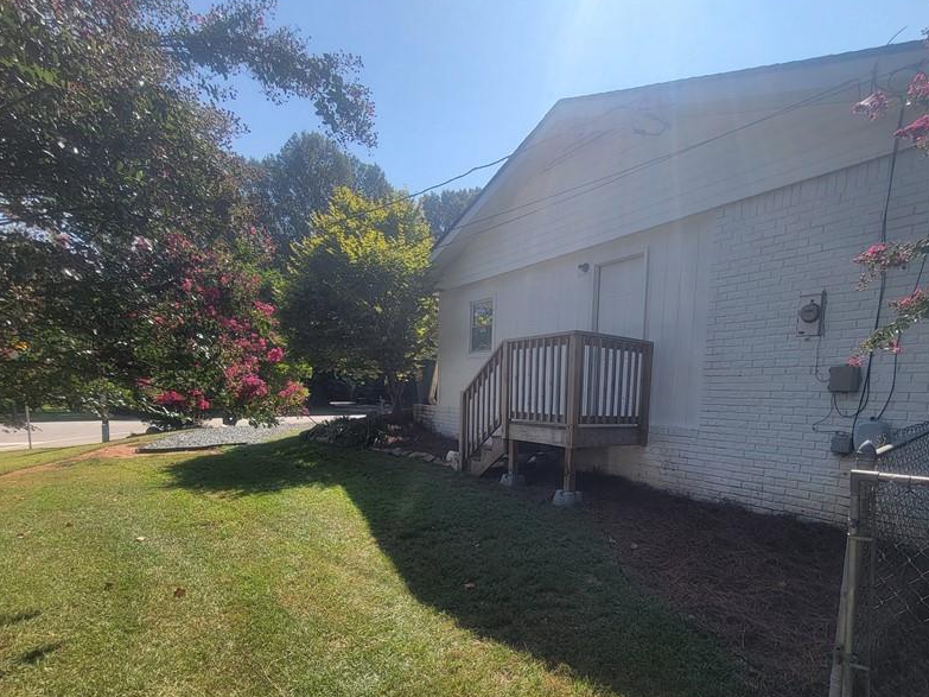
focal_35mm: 17
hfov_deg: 90.7
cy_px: 443
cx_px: 517
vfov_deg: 73.2
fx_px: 456
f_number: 2.2
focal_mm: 2.2
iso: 50
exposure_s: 1/1099
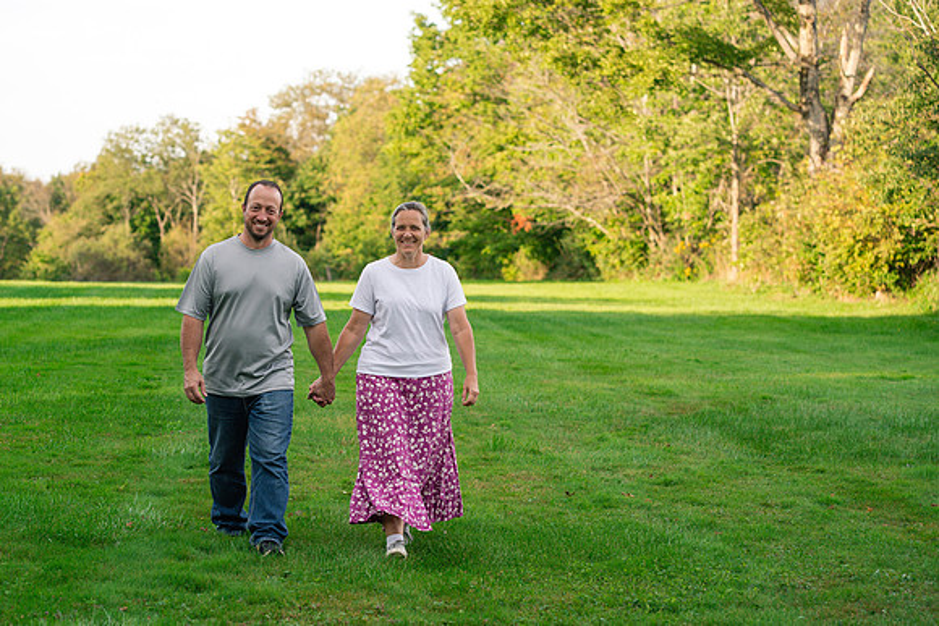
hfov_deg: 21.5
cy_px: 347
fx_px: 2467
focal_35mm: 95
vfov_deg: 14.5
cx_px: 417
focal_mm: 85
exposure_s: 1/400
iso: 400
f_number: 4
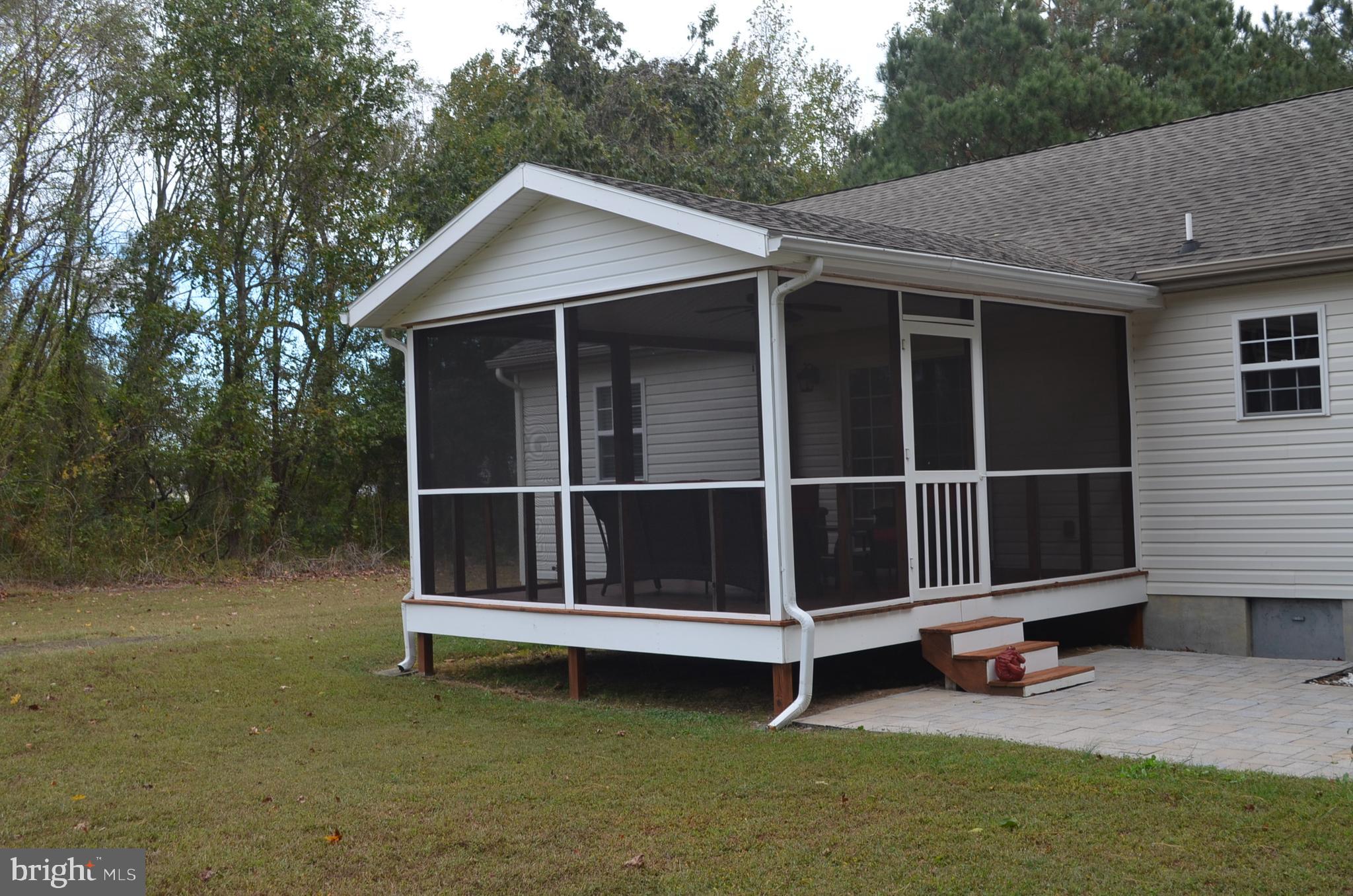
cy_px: 448
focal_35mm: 42
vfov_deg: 31.7
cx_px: 676
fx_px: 1575
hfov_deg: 46.5
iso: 200
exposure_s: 1/200
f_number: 7.1
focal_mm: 28
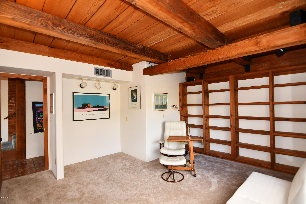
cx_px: 153
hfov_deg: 96.7
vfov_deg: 73.7
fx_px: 136
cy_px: 102
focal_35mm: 16
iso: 280
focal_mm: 11
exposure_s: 1/60
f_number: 4
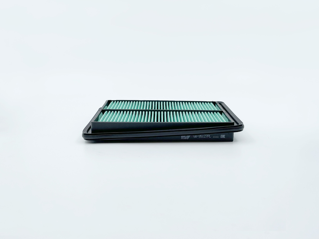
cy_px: 120
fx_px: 240
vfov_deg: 53.1
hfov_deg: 67.3
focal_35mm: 26
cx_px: 160
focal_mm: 4.2
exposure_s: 1/1103
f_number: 1.6
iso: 32
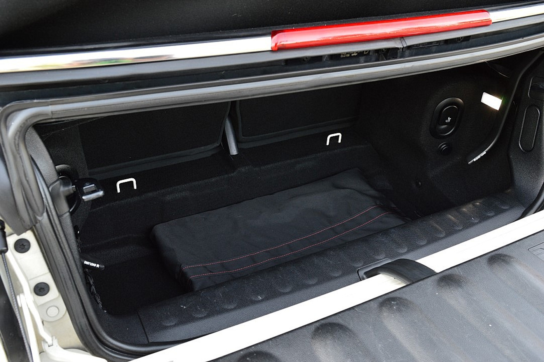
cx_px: 272
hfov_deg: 55.2
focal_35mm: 34
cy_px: 181
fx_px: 521
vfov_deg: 38.3
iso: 500
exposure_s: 1/60
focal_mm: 23
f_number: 8
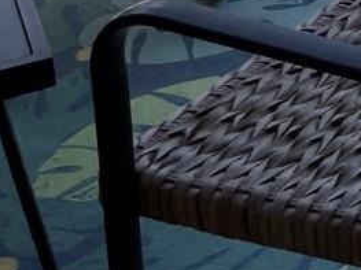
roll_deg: +0.1
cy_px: -480
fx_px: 1584
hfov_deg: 10.2
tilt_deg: -14.7
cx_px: 1009
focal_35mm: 152
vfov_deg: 8.5
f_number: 1.6
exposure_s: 1/1353
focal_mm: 5.1
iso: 32
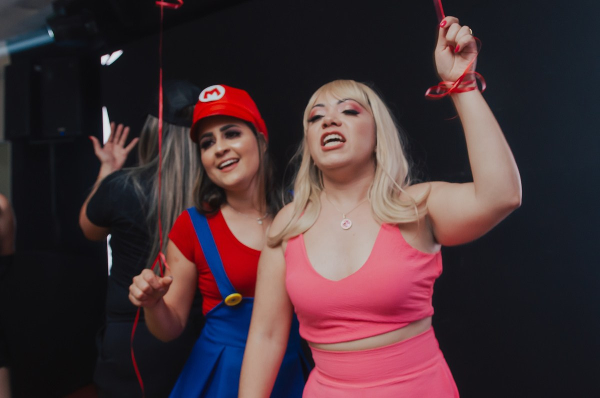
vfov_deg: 34.0
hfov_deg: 49.4
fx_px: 650
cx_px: 346
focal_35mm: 39
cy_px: 191
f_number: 2.8
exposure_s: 1/60
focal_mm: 20
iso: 500
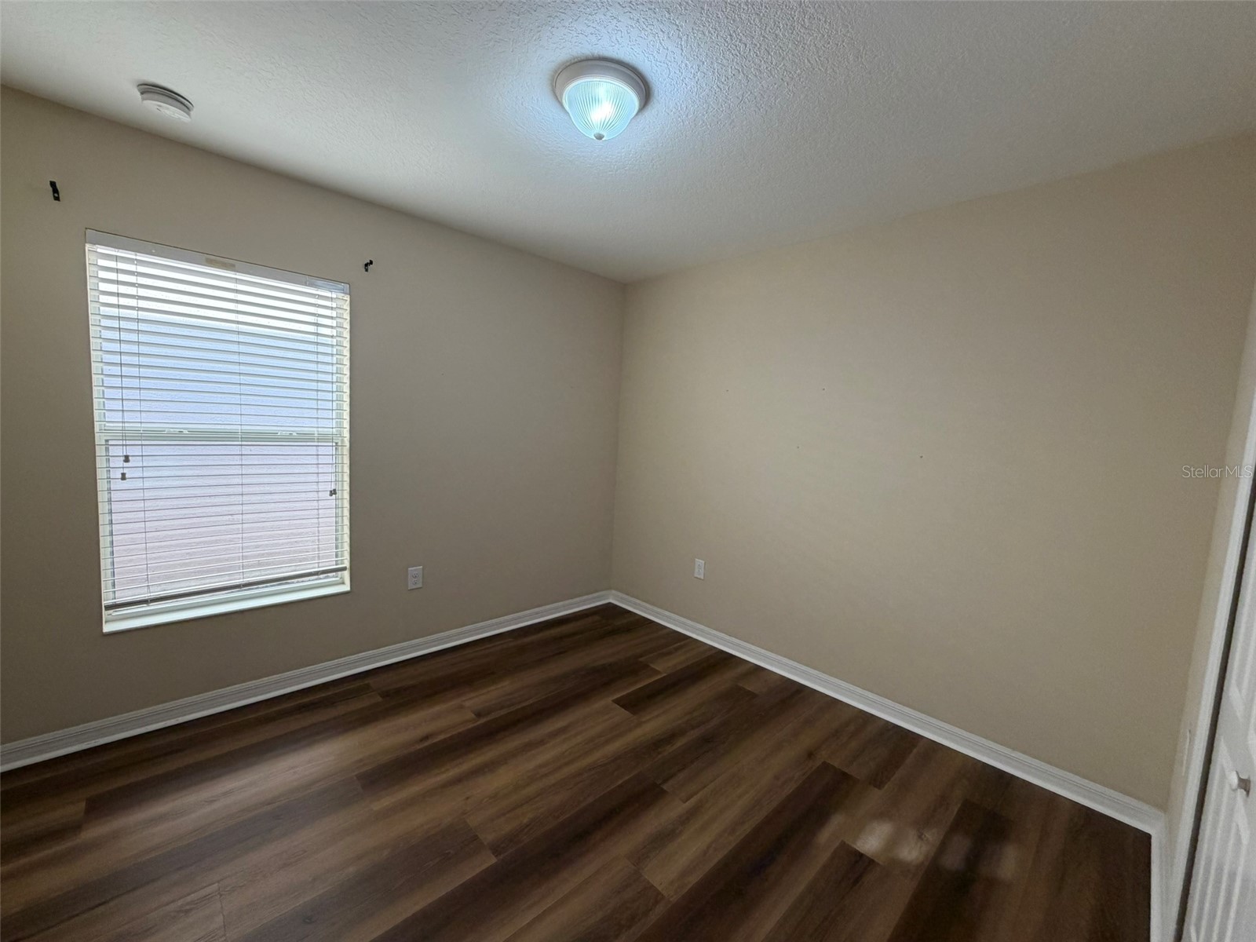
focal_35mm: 14
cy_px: 471
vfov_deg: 85.7
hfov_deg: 102.1
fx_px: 508
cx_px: 628
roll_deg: -3.1
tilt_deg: -5.5
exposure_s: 1/120
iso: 200
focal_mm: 2.22
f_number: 2.2
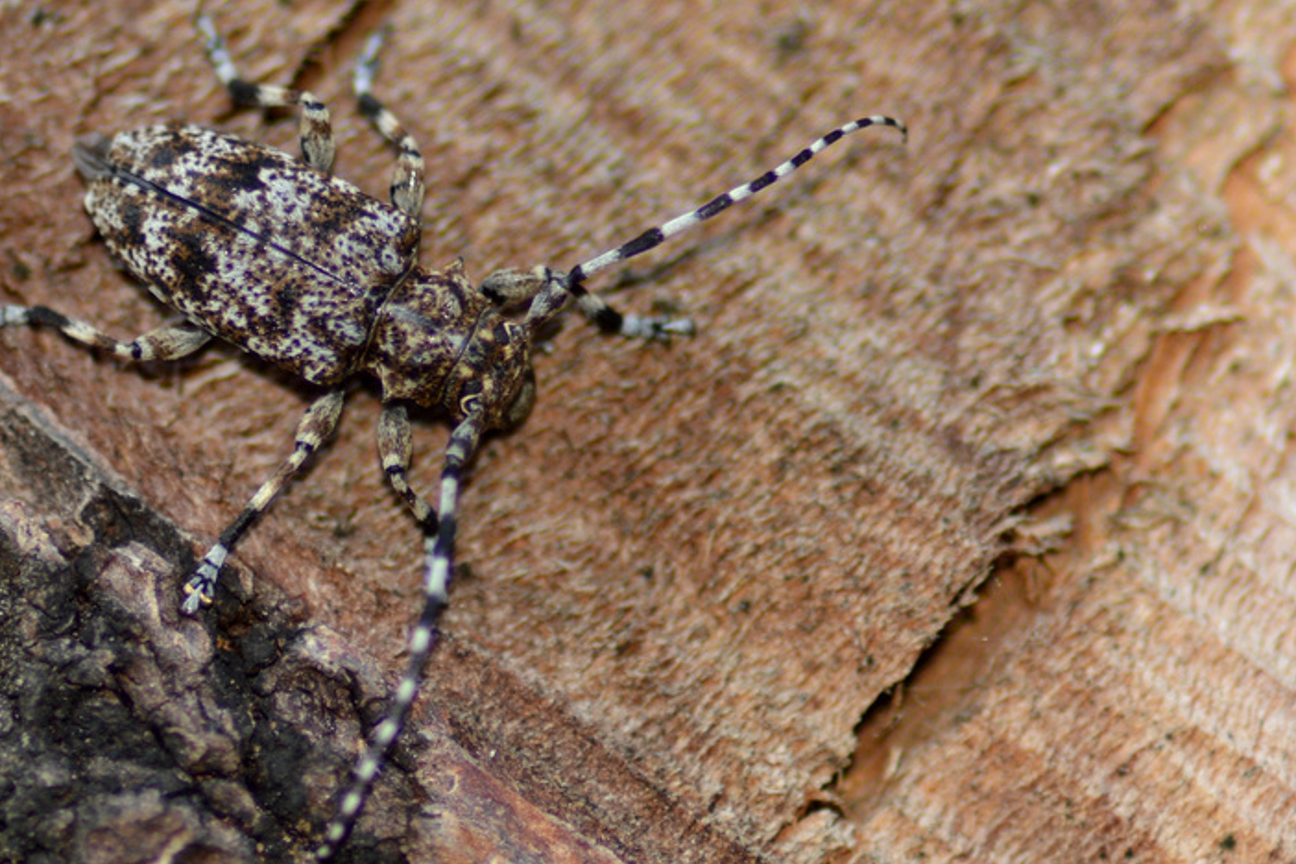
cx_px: 471
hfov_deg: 10.0
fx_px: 7379
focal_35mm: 205
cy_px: 406
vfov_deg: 6.7
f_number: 3.8
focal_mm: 100
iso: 100
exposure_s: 1/200
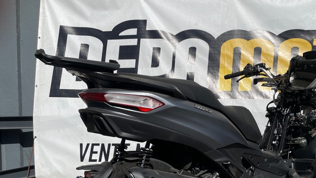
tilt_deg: -2.9
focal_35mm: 45
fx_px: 377
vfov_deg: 25.9
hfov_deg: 44.7
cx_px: 215
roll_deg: +0.4
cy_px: 149
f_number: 1.6
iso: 32
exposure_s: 1/7813
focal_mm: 4.2
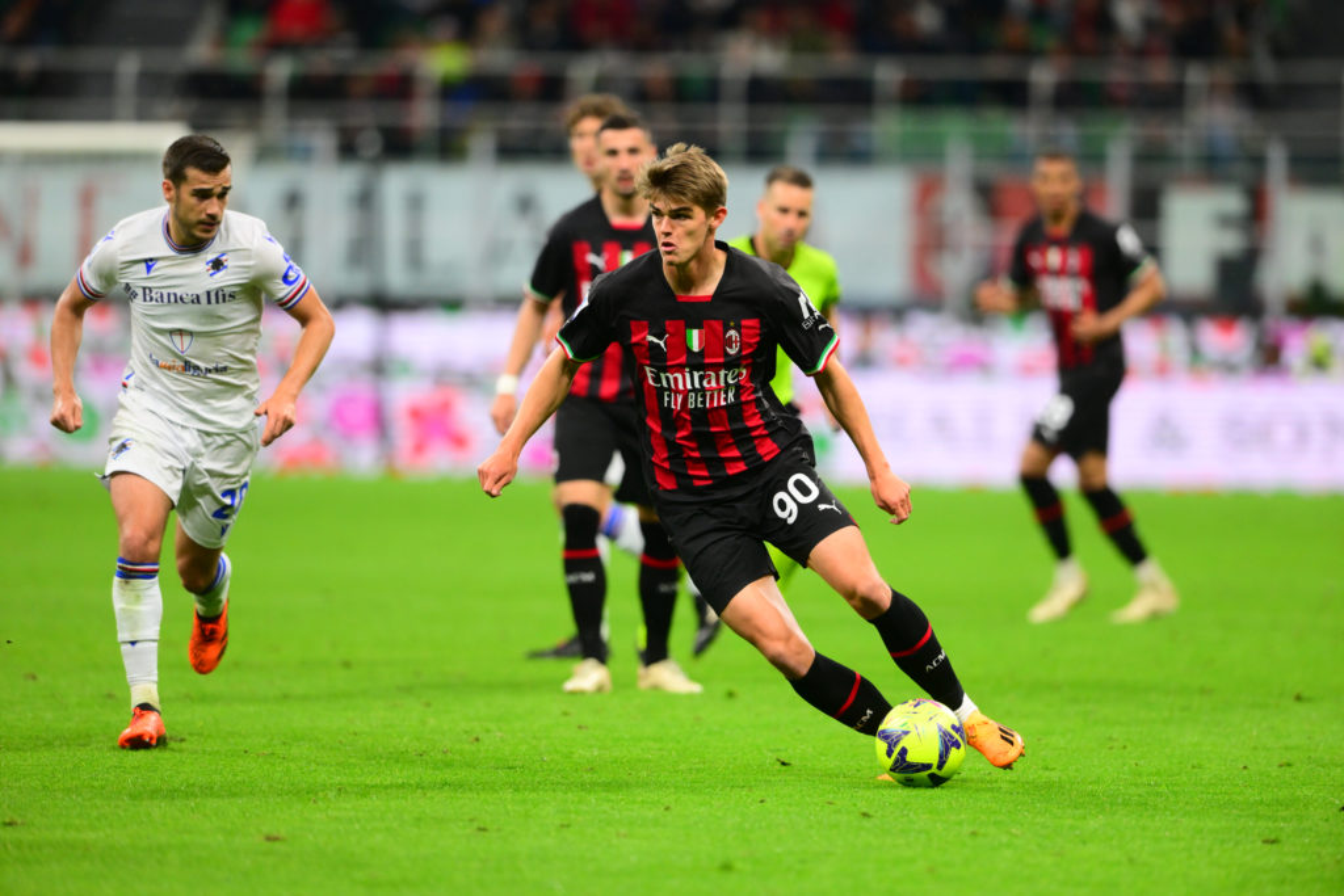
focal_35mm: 400
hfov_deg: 5.2
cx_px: 672
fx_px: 14934
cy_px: 448
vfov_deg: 3.4
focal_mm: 400
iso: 2500
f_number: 3.5
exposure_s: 1/1000
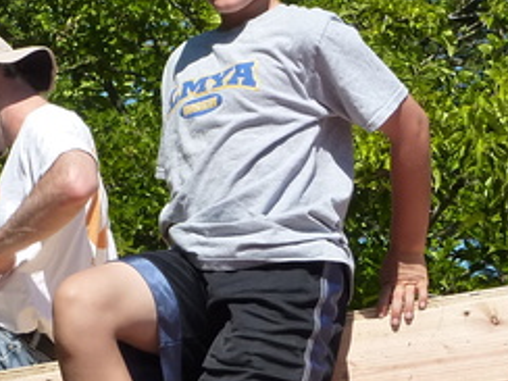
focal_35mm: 174
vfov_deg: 8.5
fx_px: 2554
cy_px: 179
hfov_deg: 11.3
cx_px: 137
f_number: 5
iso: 125
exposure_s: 1/500
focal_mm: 9.7
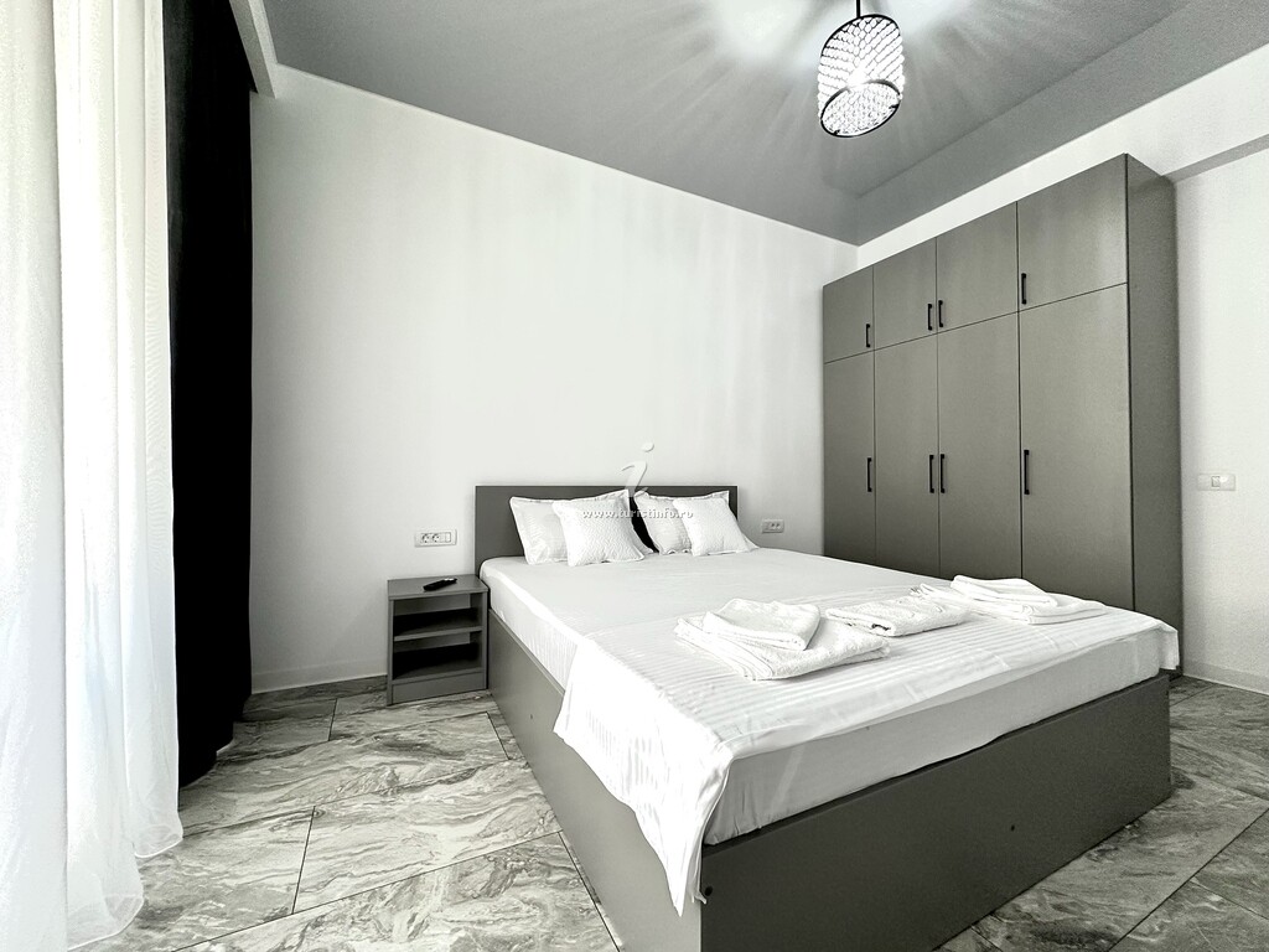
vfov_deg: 85.7
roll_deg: -0.6
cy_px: 476
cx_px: 634
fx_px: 513
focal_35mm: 14
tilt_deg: +1.0
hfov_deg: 102.1
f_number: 2.2
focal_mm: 2.22
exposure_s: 1/99
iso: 250
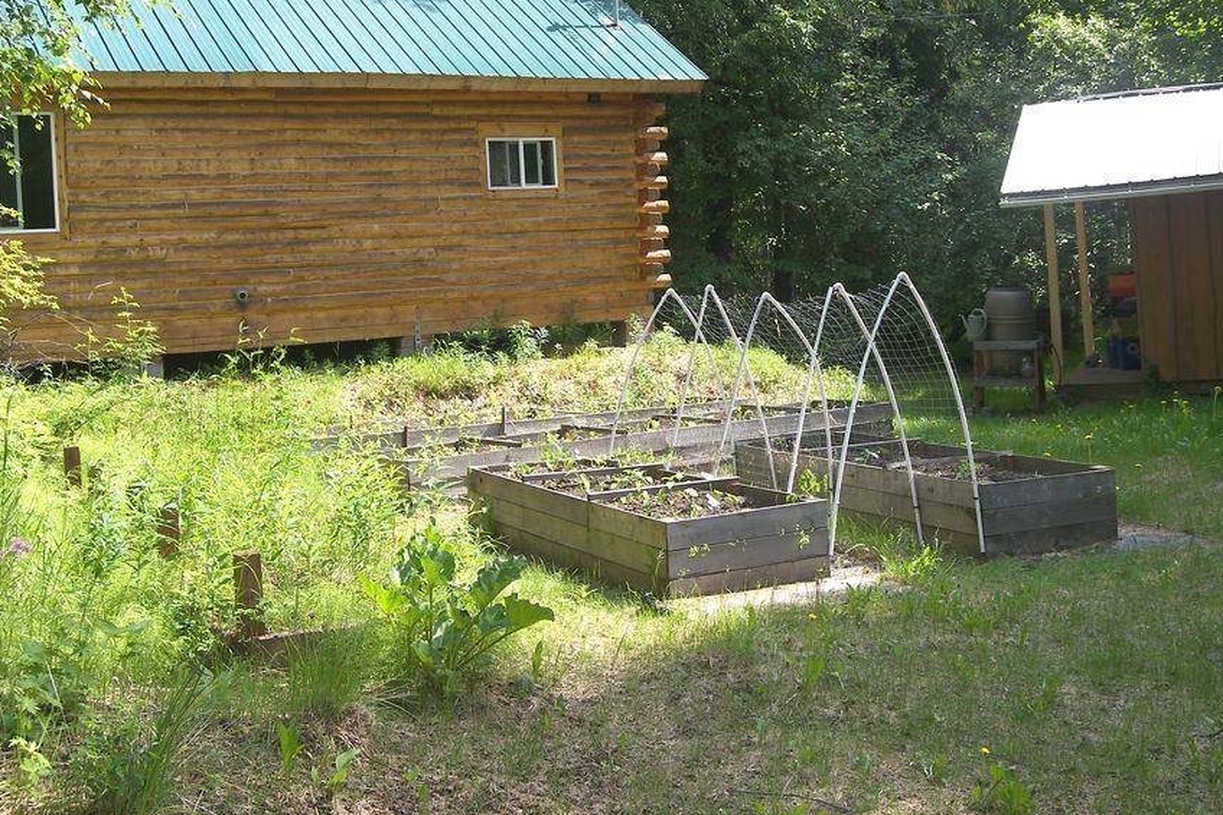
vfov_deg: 27.4
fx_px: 1664
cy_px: 277
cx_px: 676
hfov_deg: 40.3
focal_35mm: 49
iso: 50
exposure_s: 1/160
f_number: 3.2
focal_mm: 8.2
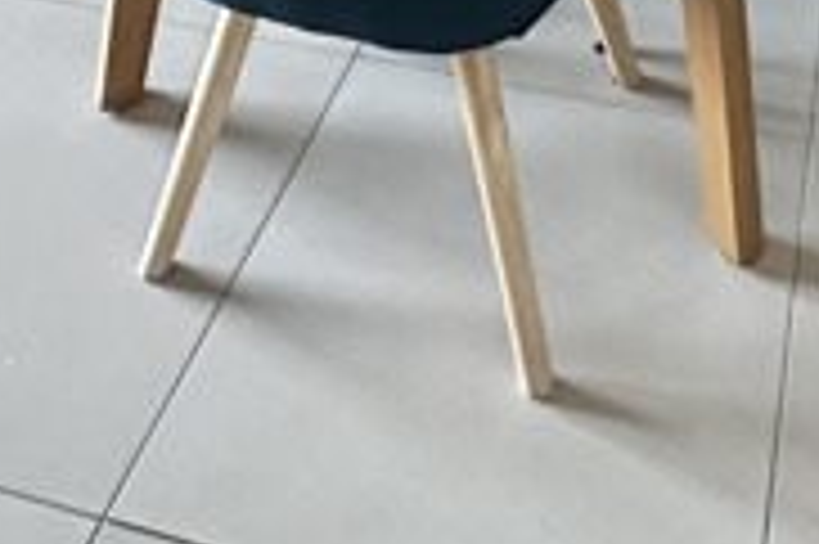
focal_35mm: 64
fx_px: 1455
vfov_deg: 14.5
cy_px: -733
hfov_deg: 31.1
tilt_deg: -10.8
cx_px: 576
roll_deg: +0.9
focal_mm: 2.22
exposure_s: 1/58
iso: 1250
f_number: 2.2
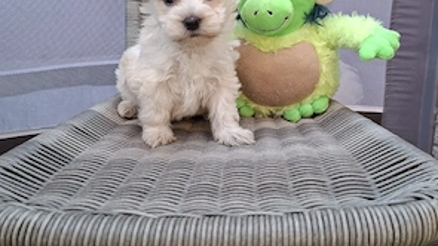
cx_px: 218
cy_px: 93
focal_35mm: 34
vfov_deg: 34.5
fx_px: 395
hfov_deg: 58.0
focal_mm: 5.54
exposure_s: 1/100
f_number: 1.8
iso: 64
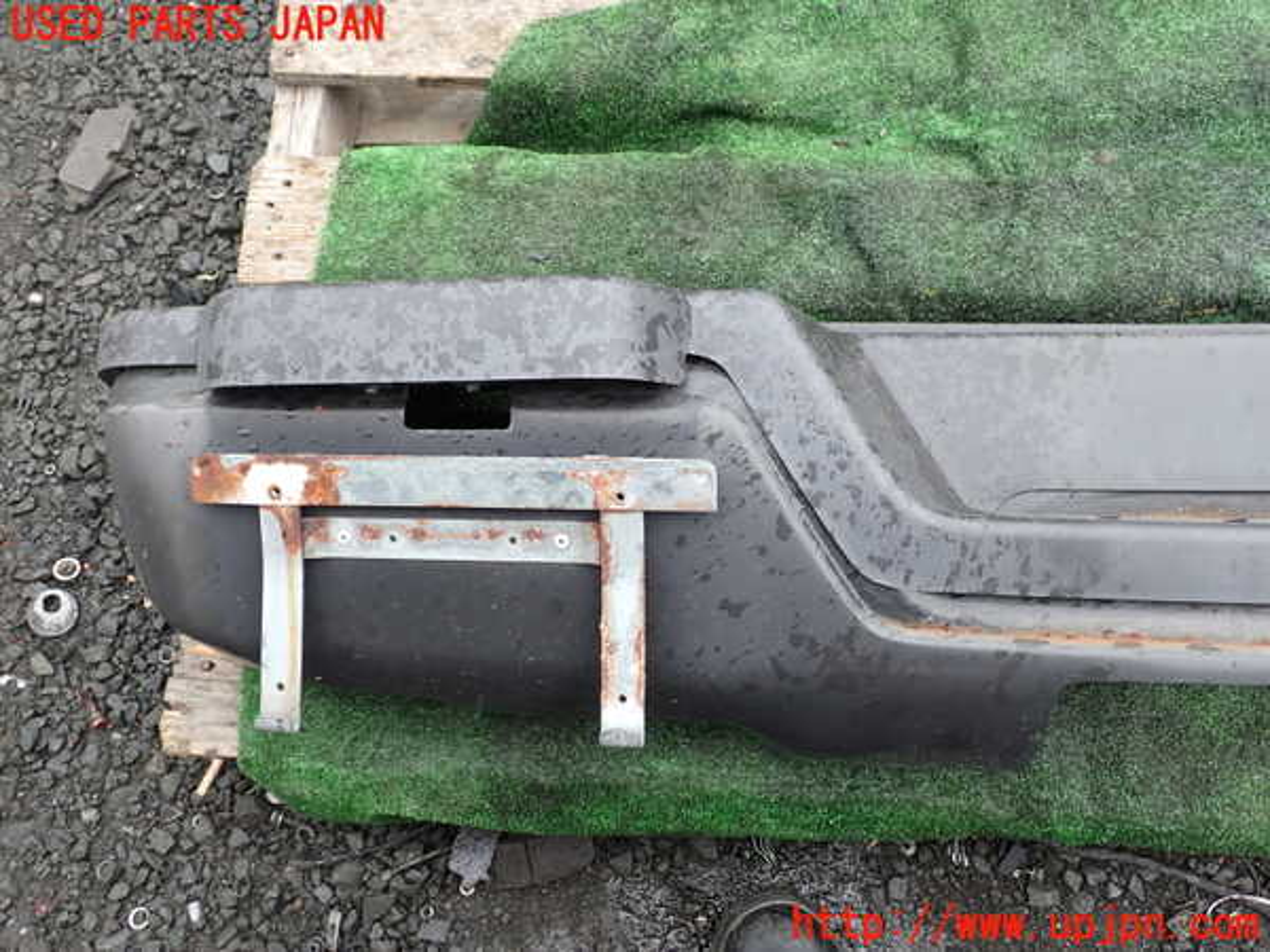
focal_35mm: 30
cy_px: 476
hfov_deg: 60.0
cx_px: 635
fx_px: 1101
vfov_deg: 46.8
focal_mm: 5.4
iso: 100
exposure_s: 1/60
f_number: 3.2
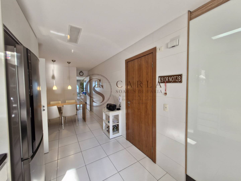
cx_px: 120
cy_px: 90
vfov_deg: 89.9
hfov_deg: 106.2
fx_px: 91
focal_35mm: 13
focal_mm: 1.74
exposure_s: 1/60
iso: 64
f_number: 2.2
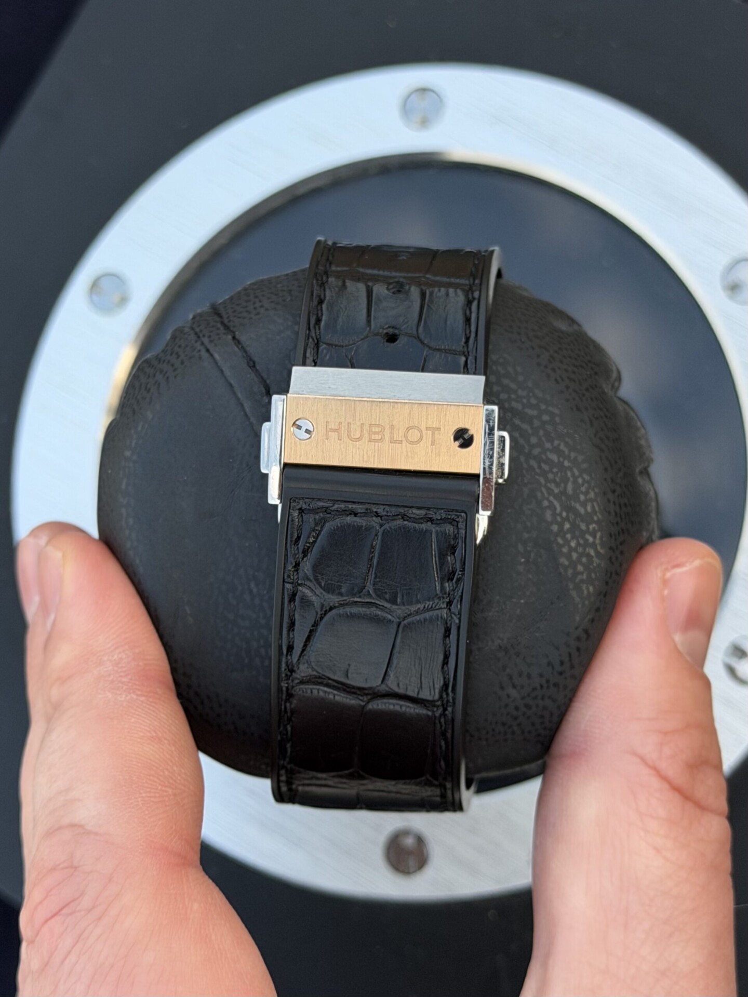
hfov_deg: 30.3
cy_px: 498
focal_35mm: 48
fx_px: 1383
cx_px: 374
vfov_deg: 39.7
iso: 64
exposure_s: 1/331
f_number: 1.78
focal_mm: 6.76
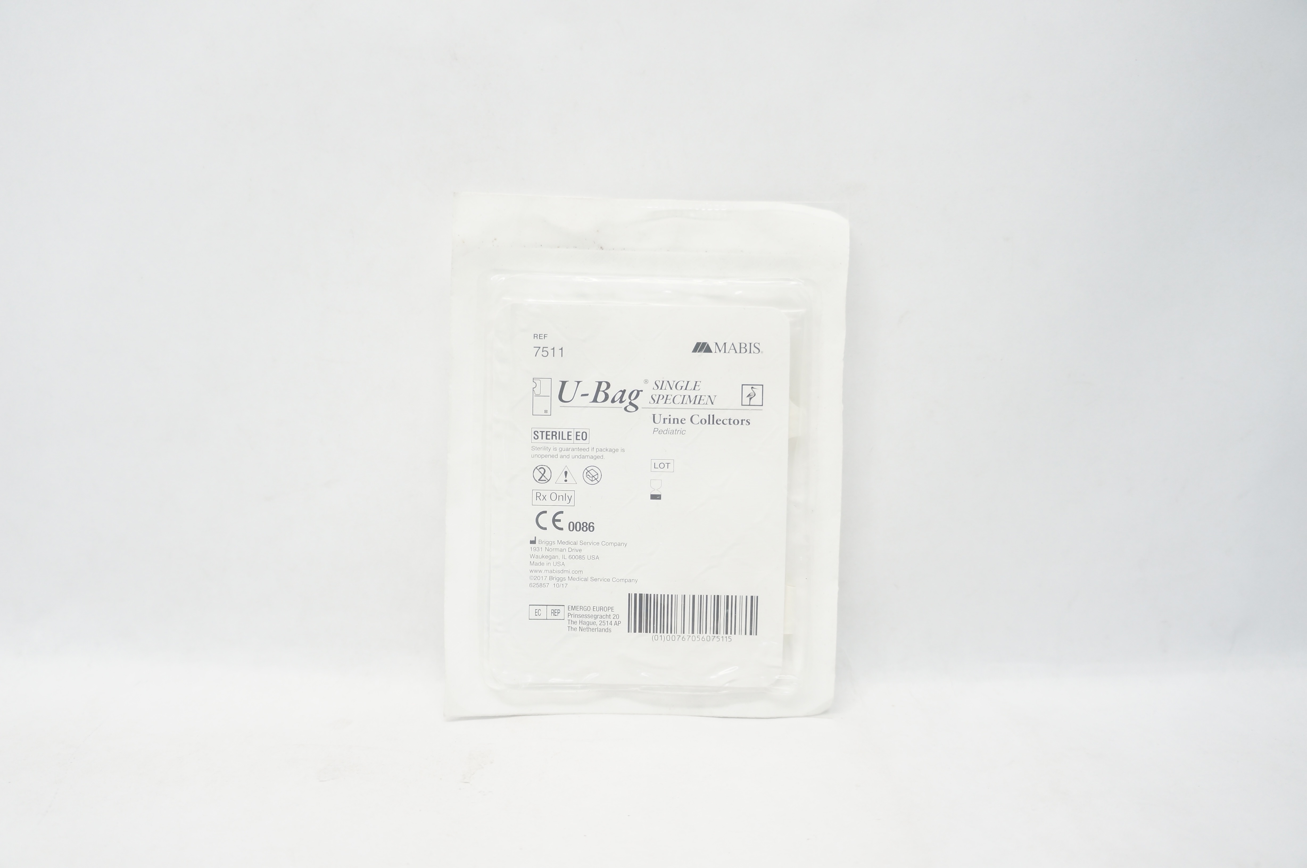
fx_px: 979
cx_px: 654
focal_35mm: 27
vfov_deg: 47.8
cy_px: 434
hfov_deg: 67.4
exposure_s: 1/100
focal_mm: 18
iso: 400
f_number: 3.5
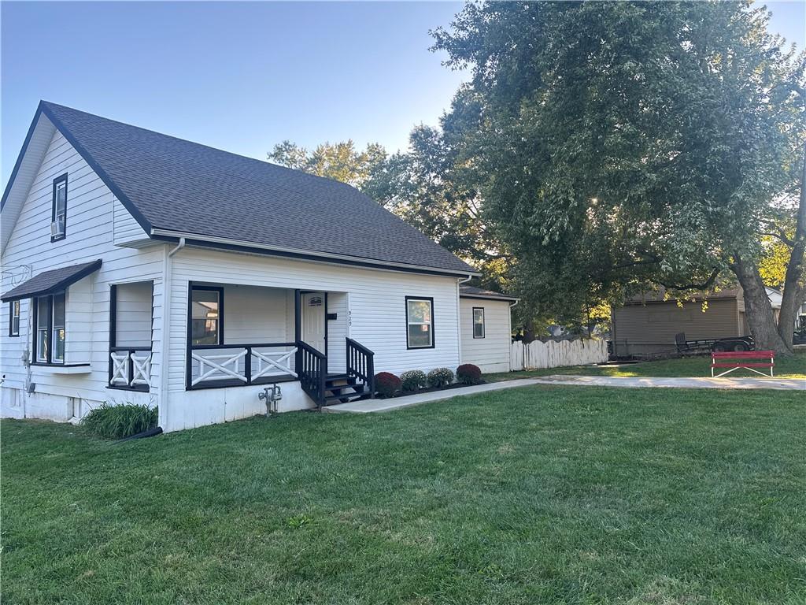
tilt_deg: +4.6
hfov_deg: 71.6
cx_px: 403
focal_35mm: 24
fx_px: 559
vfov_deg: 56.8
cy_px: 302
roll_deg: +0.5
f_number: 1.78
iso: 80
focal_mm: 6.86
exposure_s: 1/496
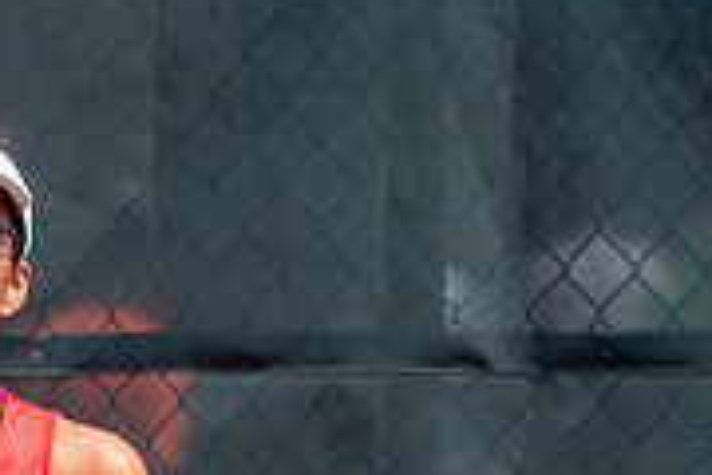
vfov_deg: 1.5
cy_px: 544
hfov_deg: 2.2
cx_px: 88
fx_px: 18293
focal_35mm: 925
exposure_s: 1/1600
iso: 200
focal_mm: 115
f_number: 2.8
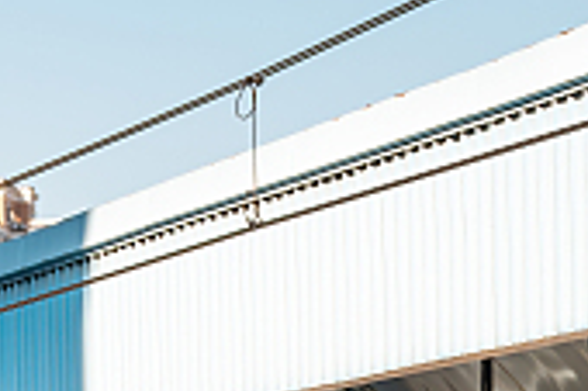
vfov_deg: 4.6
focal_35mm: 296
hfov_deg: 6.9
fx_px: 4830
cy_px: 824
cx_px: -111
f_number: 6
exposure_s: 1/400
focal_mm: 63
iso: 100
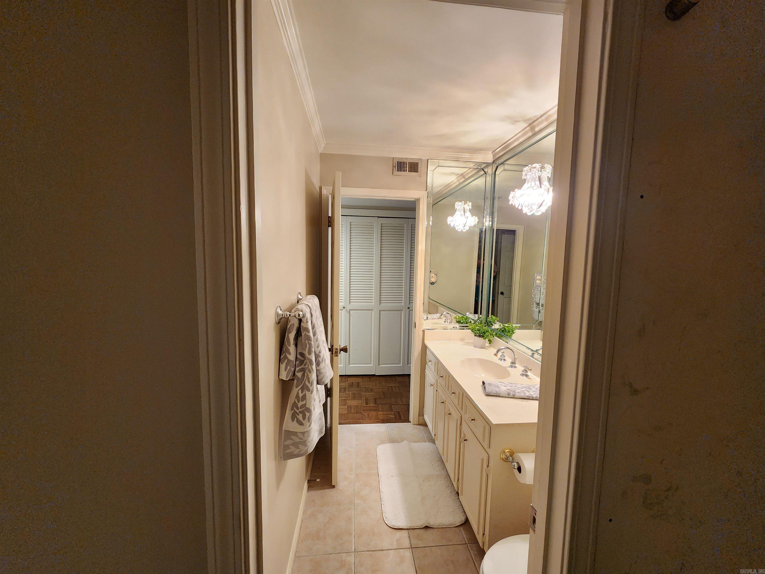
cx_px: 382
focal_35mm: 13
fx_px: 287
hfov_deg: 106.2
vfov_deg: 89.9
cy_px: 287
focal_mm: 2.2
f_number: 2.2
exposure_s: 1/60
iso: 400
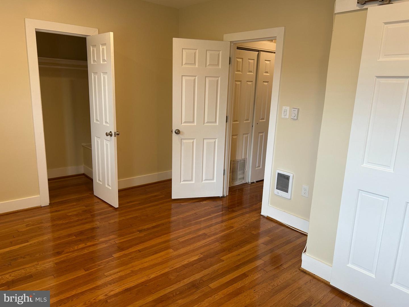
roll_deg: -1.6
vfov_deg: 53.1
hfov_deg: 67.3
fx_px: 307
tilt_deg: -14.2
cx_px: 204
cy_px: 154
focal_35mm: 26
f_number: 1.5
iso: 80
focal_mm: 5.7
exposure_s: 1/120
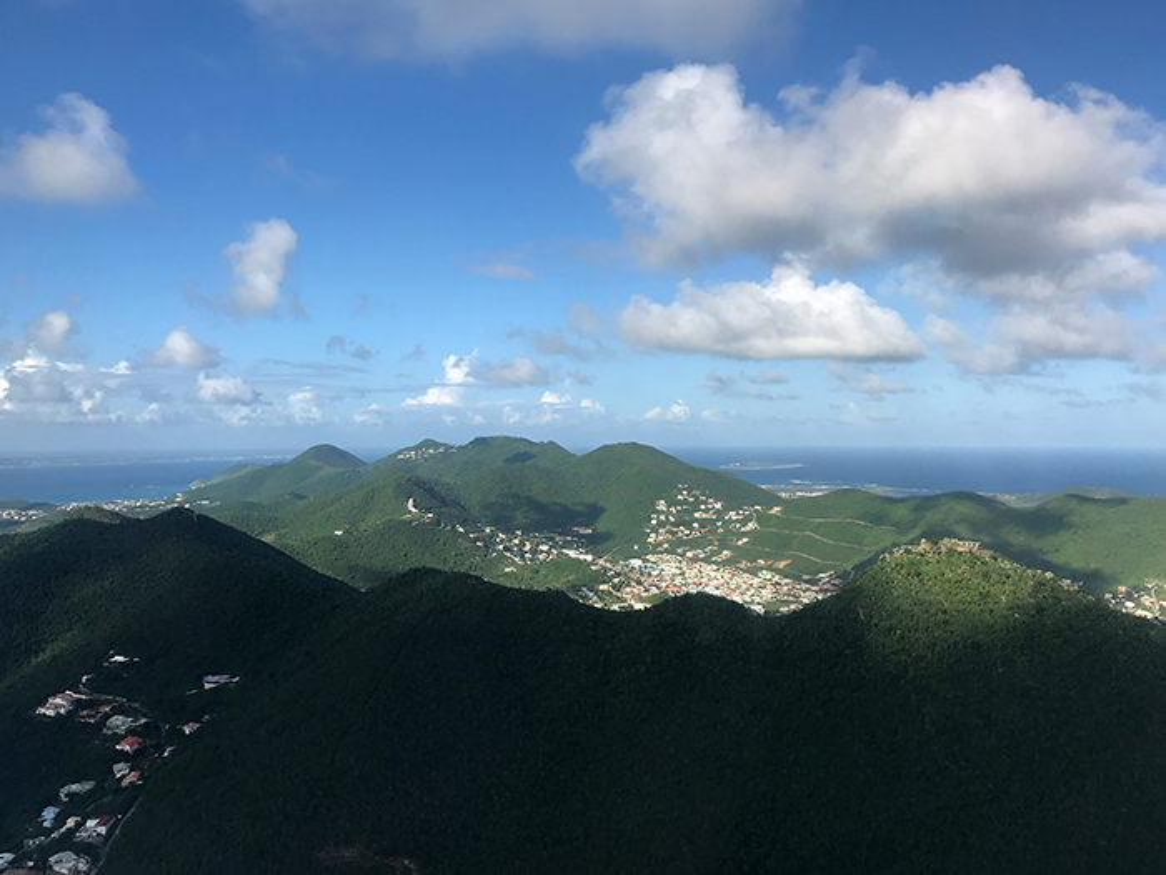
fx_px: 943
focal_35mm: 28
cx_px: 583
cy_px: 438
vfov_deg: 49.7
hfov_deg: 63.4
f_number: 1.8
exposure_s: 1/2128
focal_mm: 3.99
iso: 20
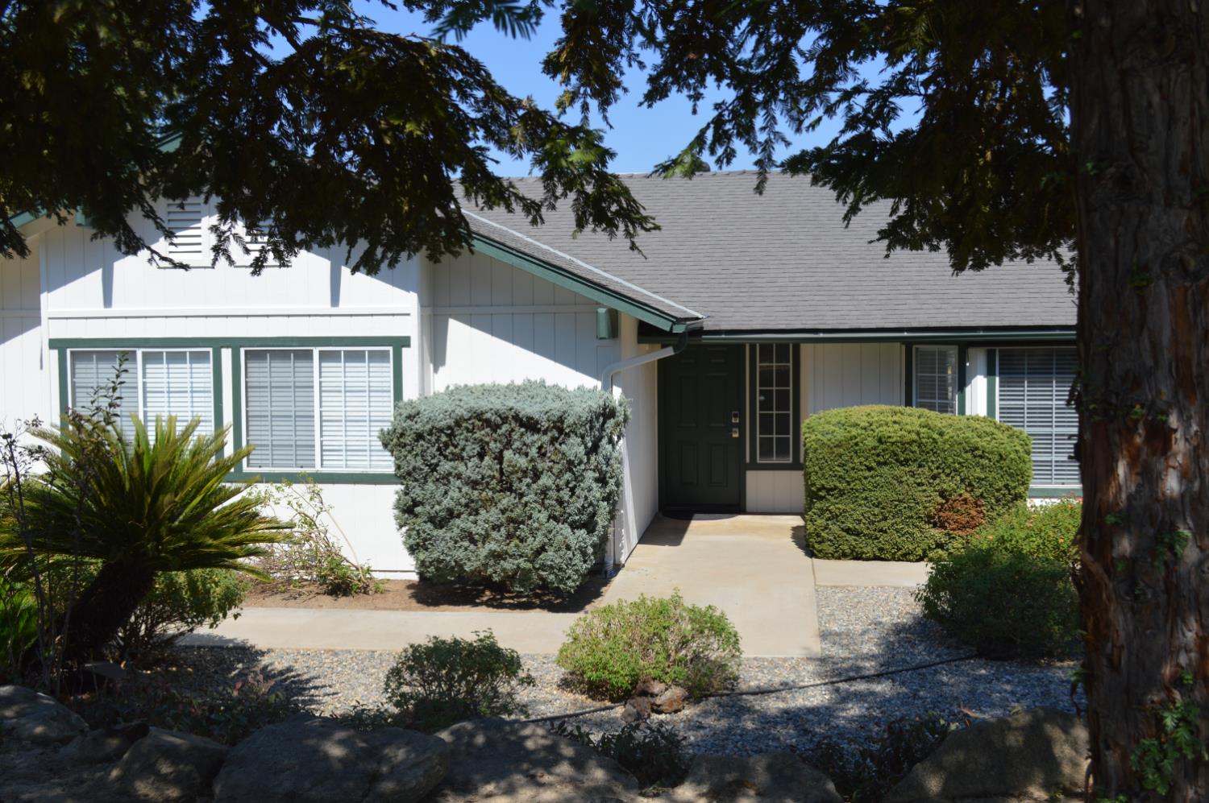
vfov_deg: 34.1
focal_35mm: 39
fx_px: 1308
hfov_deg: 49.6
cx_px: 604
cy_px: 402
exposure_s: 1/250
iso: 100
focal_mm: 26
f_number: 8
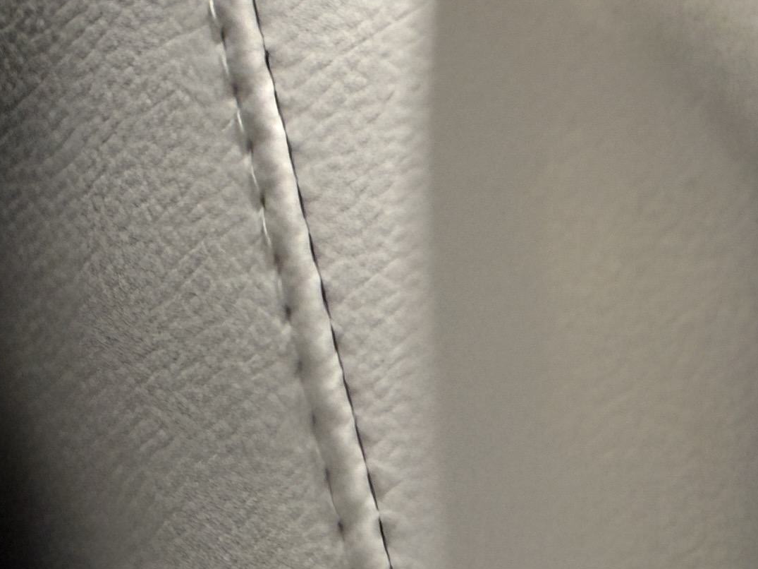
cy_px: -11
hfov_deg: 21.3
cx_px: 683
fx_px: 1971
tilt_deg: -13.3
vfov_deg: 16.1
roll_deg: -1.5
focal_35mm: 90
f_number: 2.2
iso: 250
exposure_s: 1/60
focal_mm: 2.22
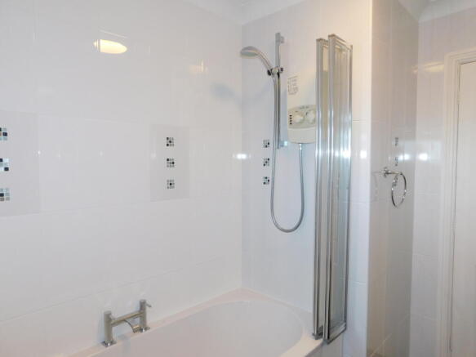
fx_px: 316
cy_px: 178
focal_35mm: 23
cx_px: 238
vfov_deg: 58.9
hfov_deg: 73.9
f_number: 3
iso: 200
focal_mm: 4
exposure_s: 1/30
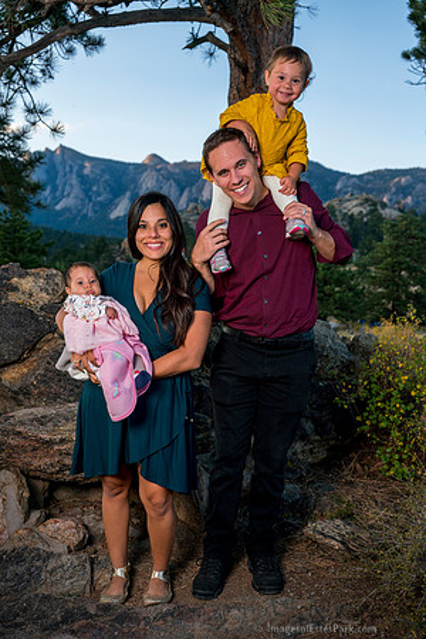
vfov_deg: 54.4
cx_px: 213
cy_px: 320
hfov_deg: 37.9
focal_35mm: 35
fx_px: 621
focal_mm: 35
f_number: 5
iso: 160
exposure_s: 1/200
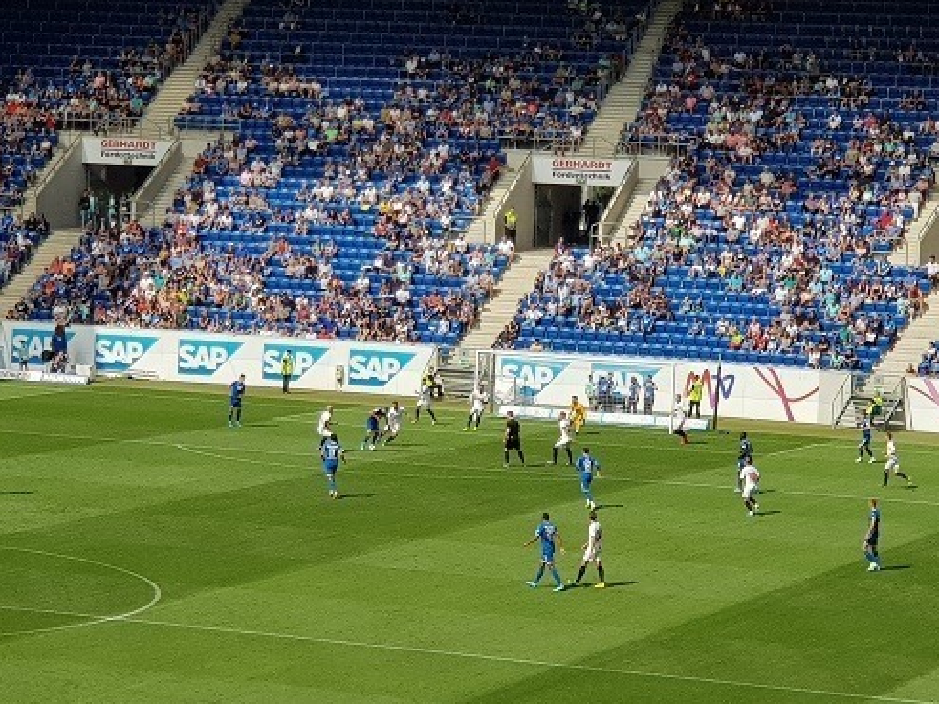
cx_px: 476
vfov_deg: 27.5
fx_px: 1437
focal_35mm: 53
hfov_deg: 36.2
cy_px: 353
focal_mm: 6
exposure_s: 1/886
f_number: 2.4
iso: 25
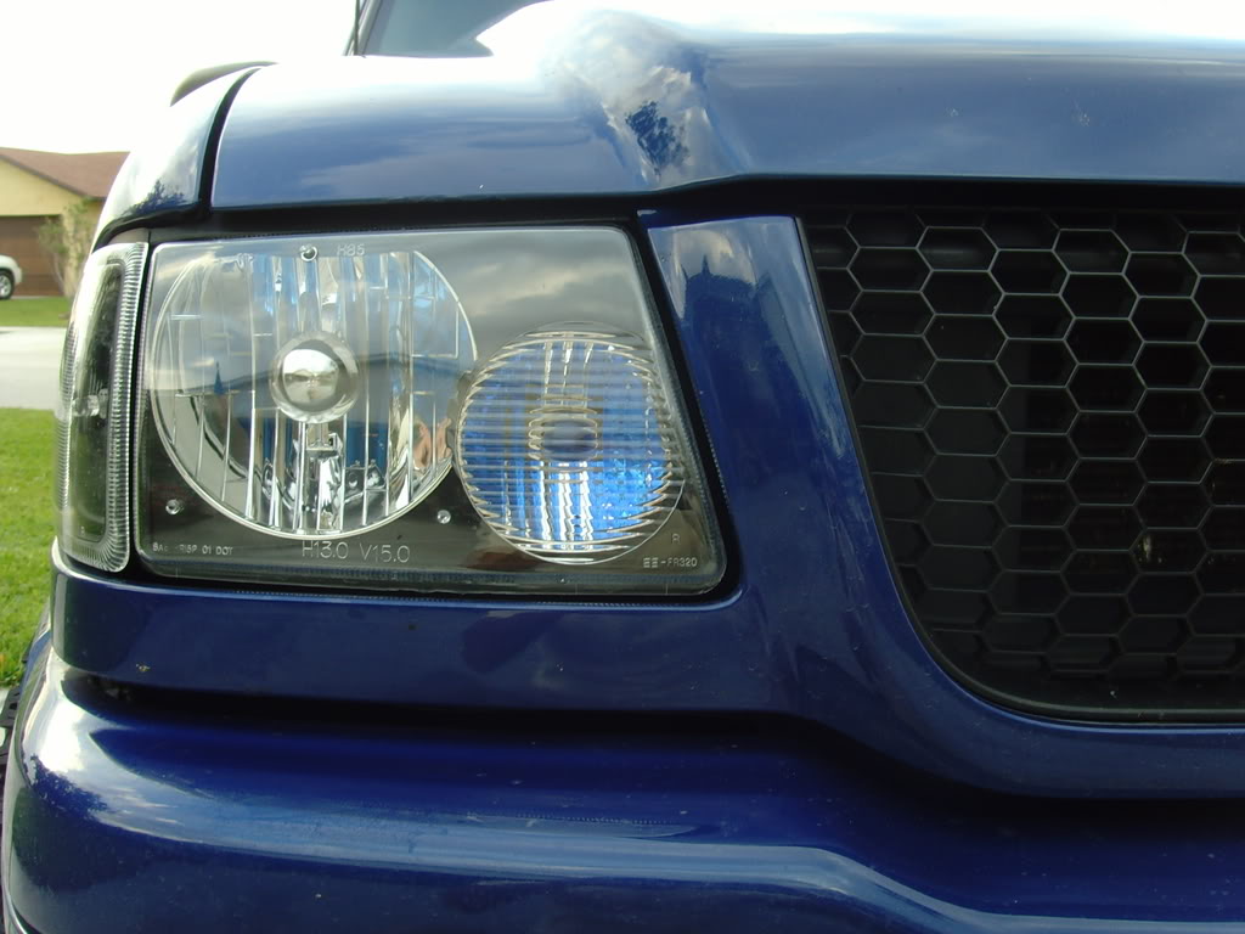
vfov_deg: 36.8
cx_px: 622
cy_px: 467
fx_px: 1403
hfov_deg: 47.9
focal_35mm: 39
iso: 100
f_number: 3.5
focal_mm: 6.6
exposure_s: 1/60
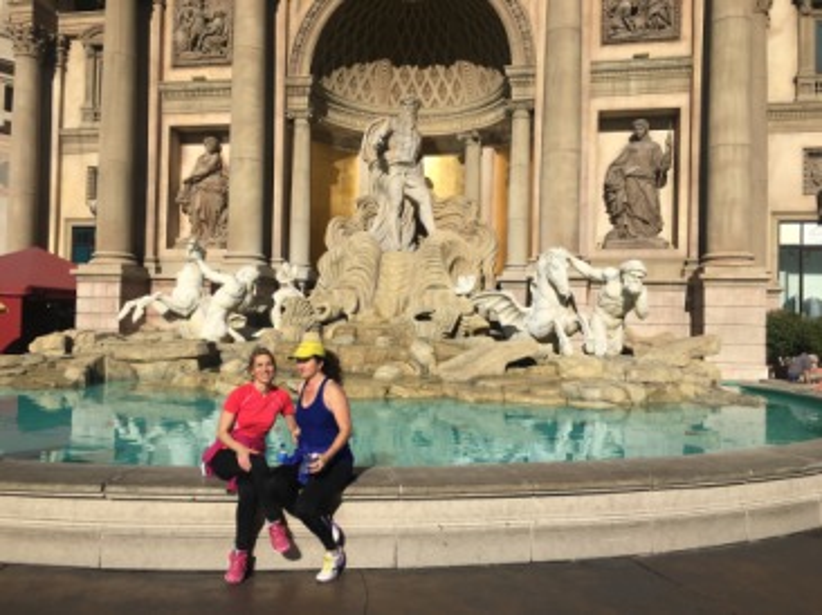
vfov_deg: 48.2
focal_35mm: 29
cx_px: 411
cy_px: 308
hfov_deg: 61.7
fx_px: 688
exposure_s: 1/2747
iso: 25
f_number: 2.2
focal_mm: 4.15
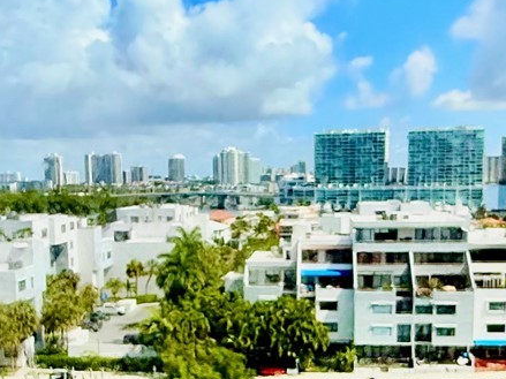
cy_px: 281
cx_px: 257
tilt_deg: -7.9
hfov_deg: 37.5
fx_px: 745
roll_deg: +0.6
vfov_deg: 28.2
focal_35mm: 51
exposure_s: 1/2717
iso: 50
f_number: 2.2
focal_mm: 2.22
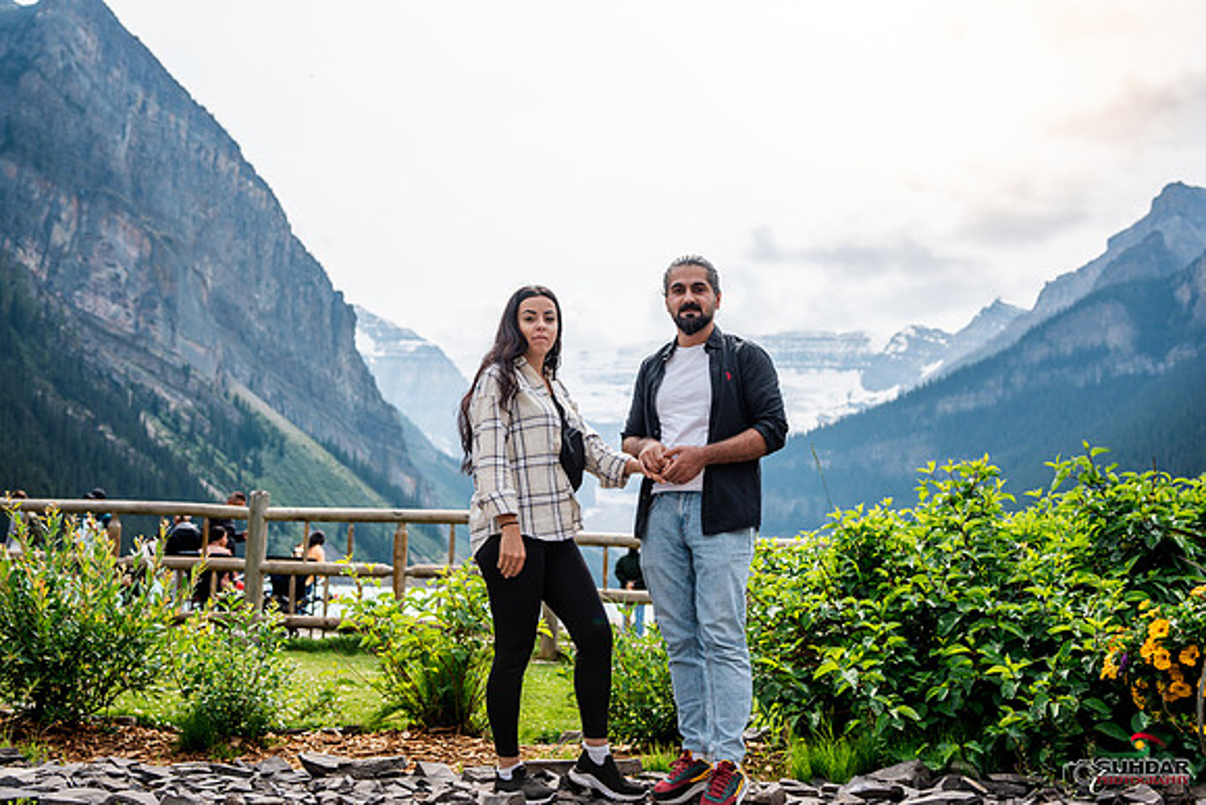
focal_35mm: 35
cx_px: 603
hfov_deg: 54.4
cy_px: 402
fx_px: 1173
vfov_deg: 37.9
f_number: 3.2
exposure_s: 1/2500
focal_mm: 35
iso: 200
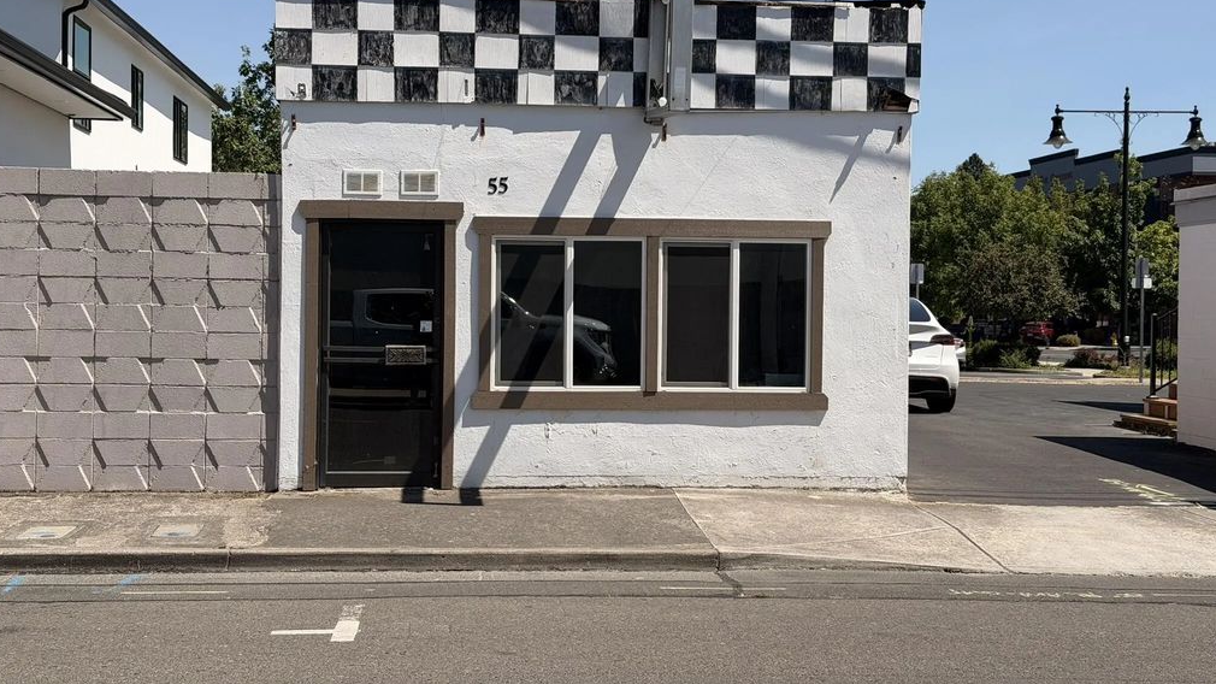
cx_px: 603
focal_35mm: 53
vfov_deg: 22.6
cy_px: 311
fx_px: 1709
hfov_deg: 39.2
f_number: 1.78
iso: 64
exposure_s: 1/5587
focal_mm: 6.76
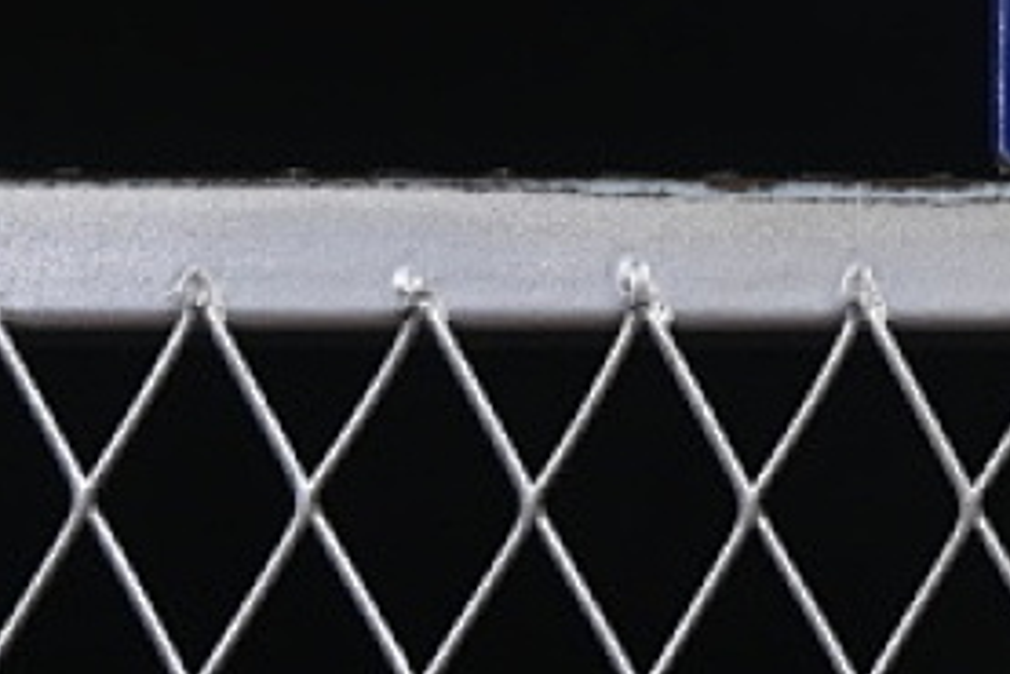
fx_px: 8196
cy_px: -627
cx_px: 1772
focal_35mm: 292
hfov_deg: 6.9
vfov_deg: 4.6
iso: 160
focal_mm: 50
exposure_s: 1/80
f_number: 8
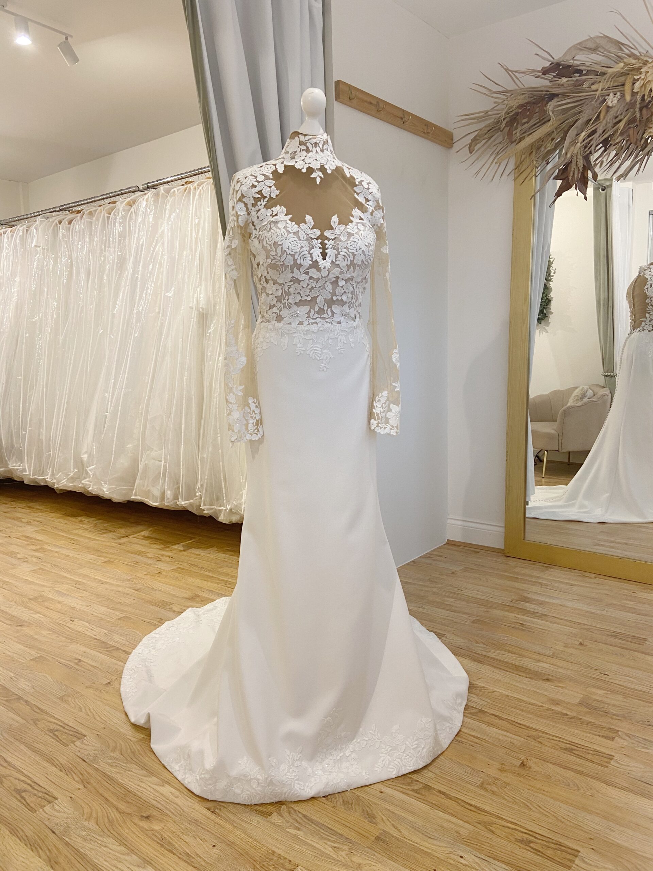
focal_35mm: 26
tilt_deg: -5.7
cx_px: 326
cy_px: 436
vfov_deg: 67.3
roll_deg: +1.3
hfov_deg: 53.1
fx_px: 654
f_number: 1.8
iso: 80
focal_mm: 4.25
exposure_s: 1/50
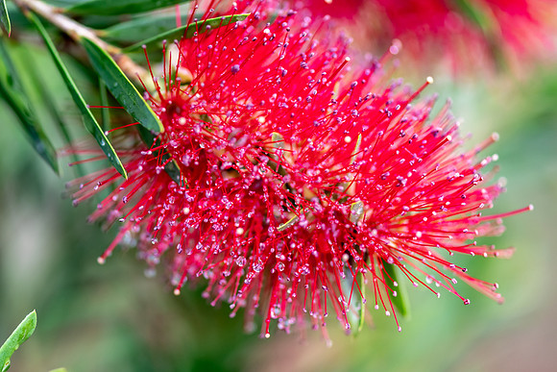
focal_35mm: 158
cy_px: 186
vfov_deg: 8.7
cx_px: 278
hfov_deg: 13.0
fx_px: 2437
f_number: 3.2
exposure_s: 1/640
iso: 400
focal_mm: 105
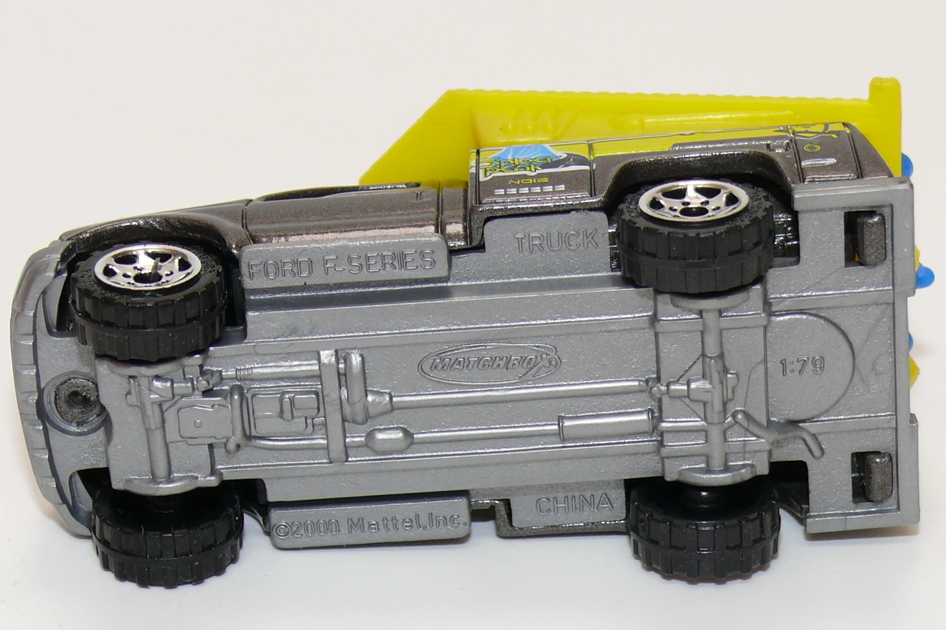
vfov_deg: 11.1
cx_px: 491
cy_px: 333
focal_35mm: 123
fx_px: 3232
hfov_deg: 16.7
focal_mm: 13.3
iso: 100
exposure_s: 1/30
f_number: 4
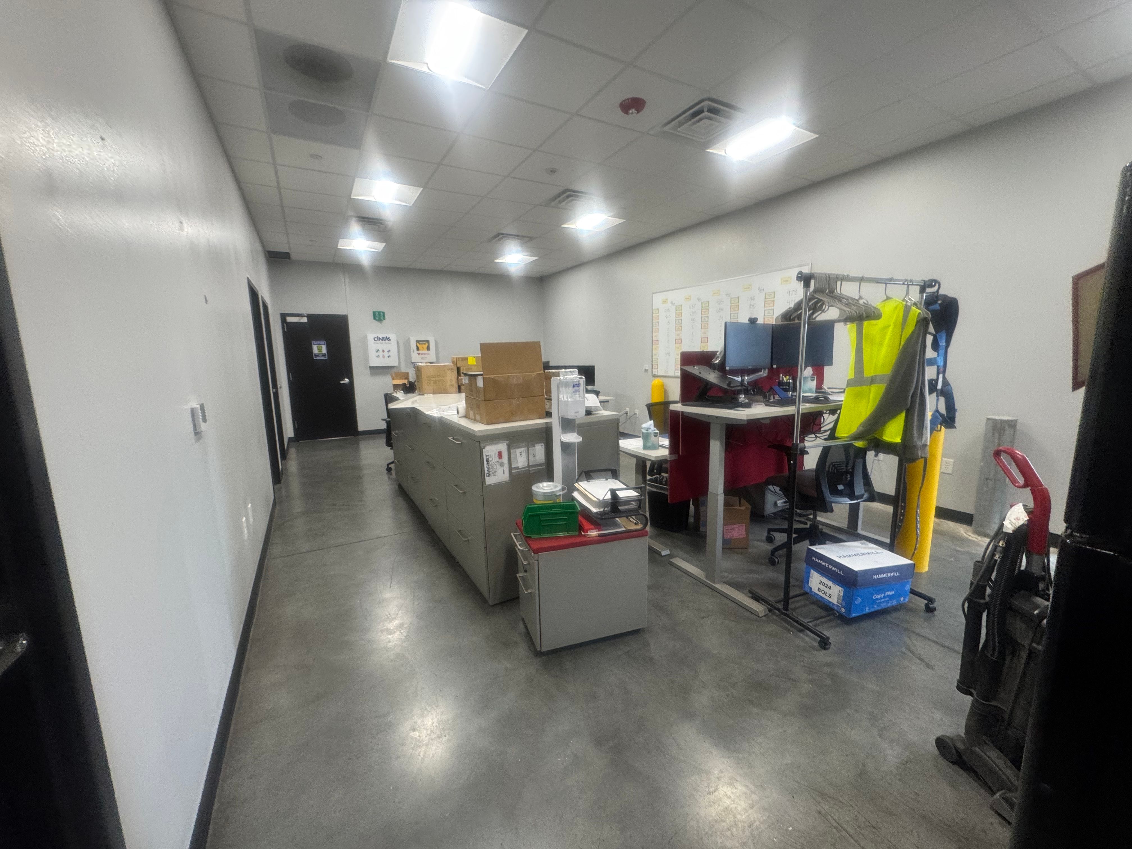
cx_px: 566
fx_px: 458
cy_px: 424
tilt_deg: -9.0
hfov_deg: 102.1
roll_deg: +0.2
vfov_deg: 85.7
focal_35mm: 14
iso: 160
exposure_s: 1/60
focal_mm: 2.22
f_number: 2.2
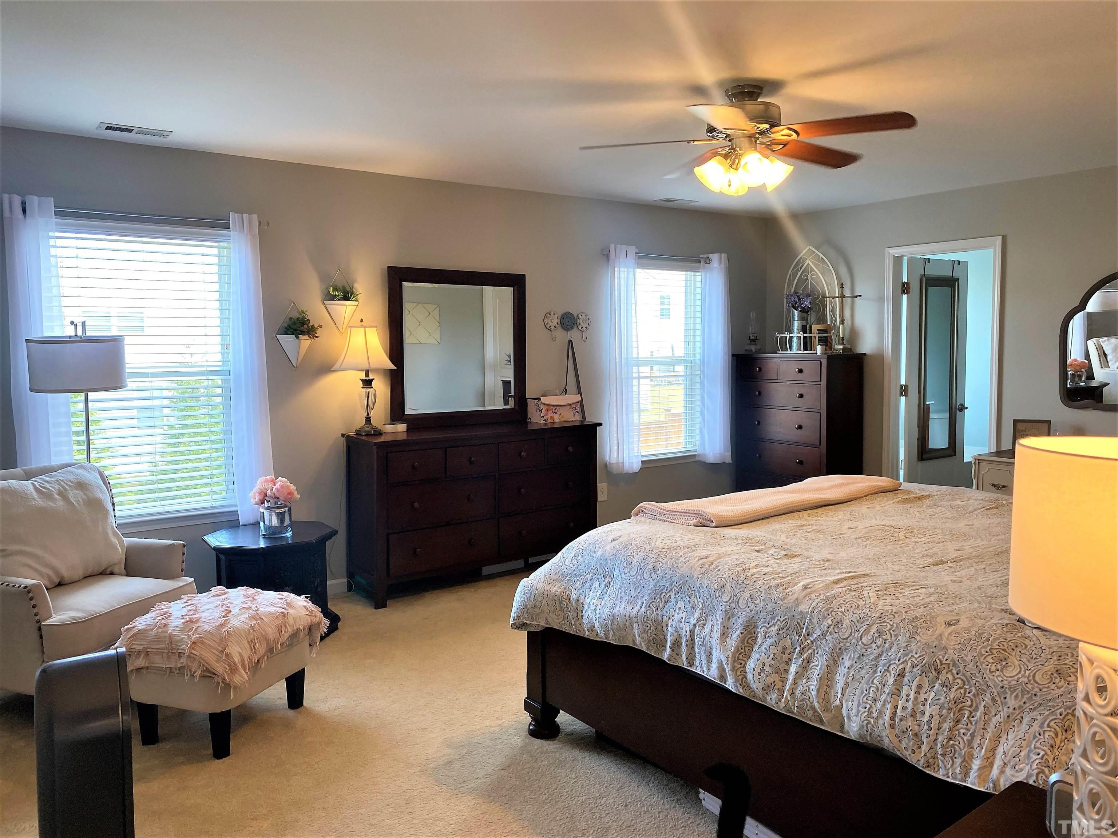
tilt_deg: -4.1
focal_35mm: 26
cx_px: 559
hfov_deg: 67.3
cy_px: 419
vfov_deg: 53.1
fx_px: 840
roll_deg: +0.5
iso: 125
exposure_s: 1/120
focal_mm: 4.25
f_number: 1.8
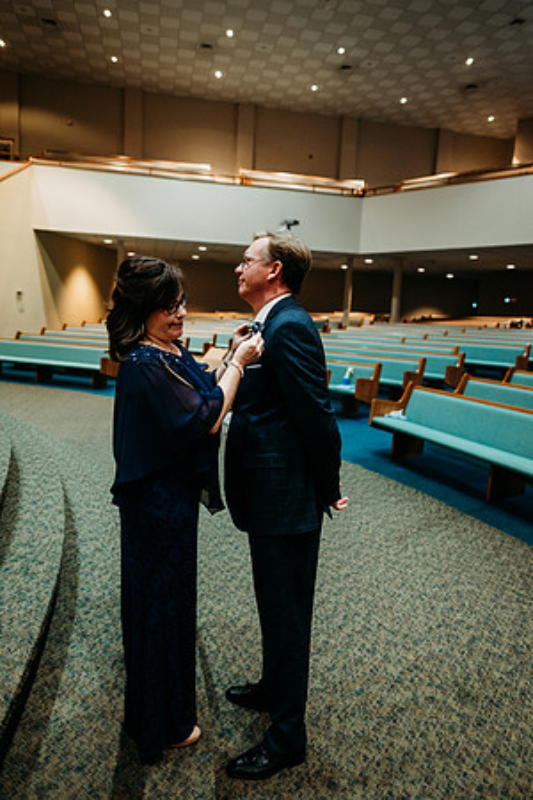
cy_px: 400
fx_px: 533
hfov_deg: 53.1
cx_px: 266
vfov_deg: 73.7
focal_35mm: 24
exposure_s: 1/125
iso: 2000
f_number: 1.8
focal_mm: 24
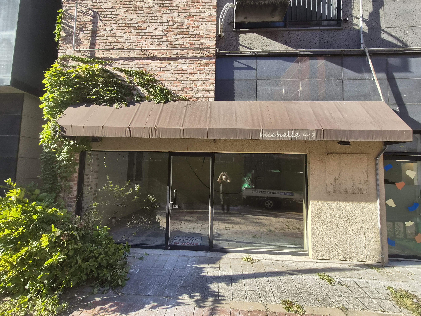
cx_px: 210
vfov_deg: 89.9
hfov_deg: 106.2
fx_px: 158
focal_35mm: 13
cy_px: 158
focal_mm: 2.2
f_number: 2.2
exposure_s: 1/1010
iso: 100
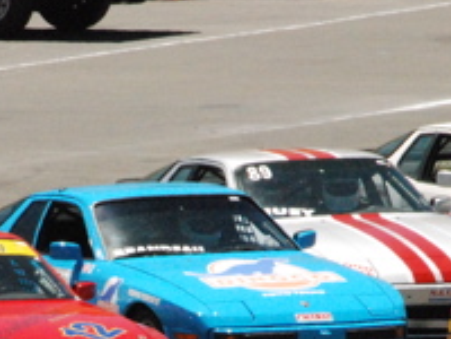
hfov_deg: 2.2
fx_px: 12012
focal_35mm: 922
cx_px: 114
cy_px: 377
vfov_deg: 1.6
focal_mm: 200
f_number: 22
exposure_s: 1/1000
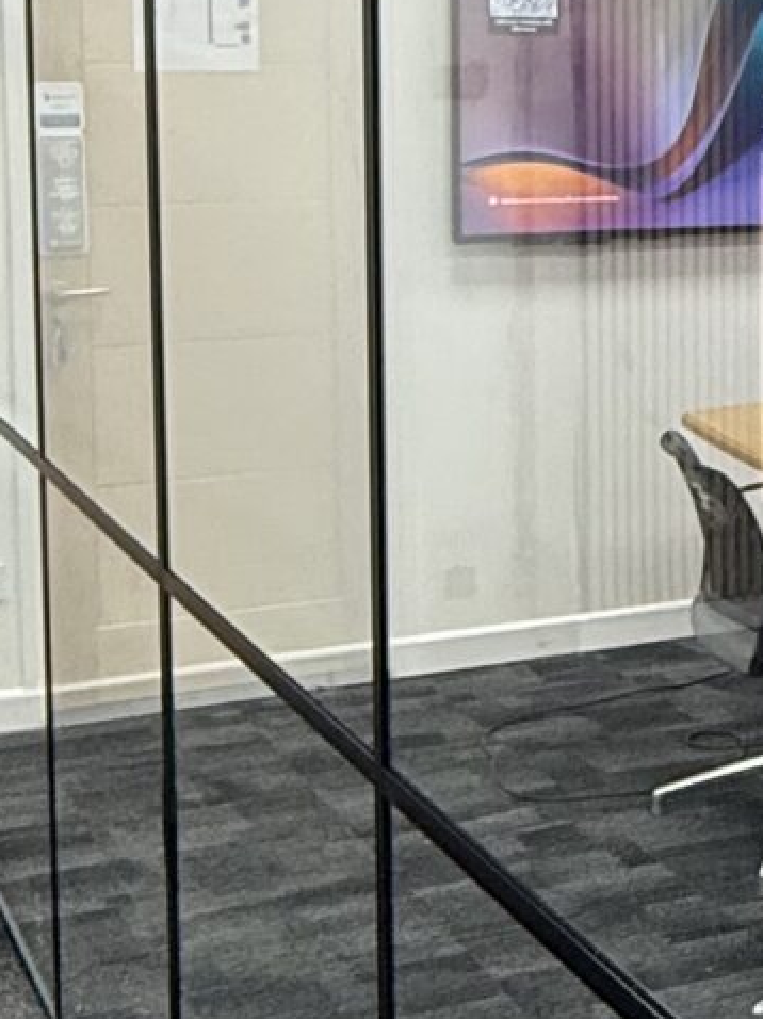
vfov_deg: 25.7
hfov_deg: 18.6
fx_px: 2206
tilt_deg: -6.0
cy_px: 277
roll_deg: -1.8
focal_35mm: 75
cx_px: 910
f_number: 2.2
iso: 200
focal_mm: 2.22
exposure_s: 1/100
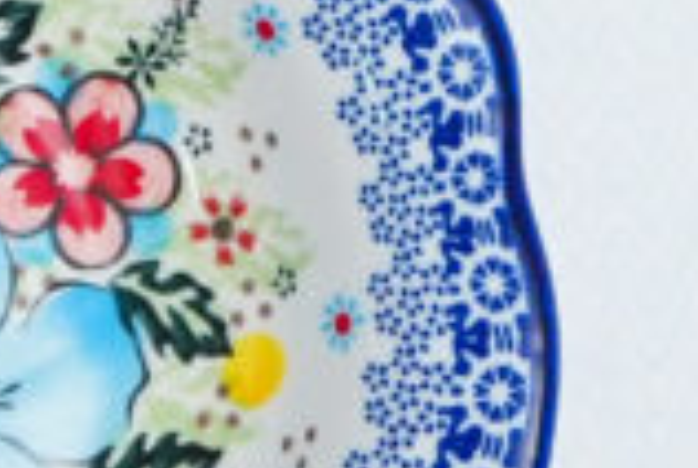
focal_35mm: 230
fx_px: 4468
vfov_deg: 6.0
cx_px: -221
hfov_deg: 8.8
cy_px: 382
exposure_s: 1/160
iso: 2500
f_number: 9
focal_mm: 35
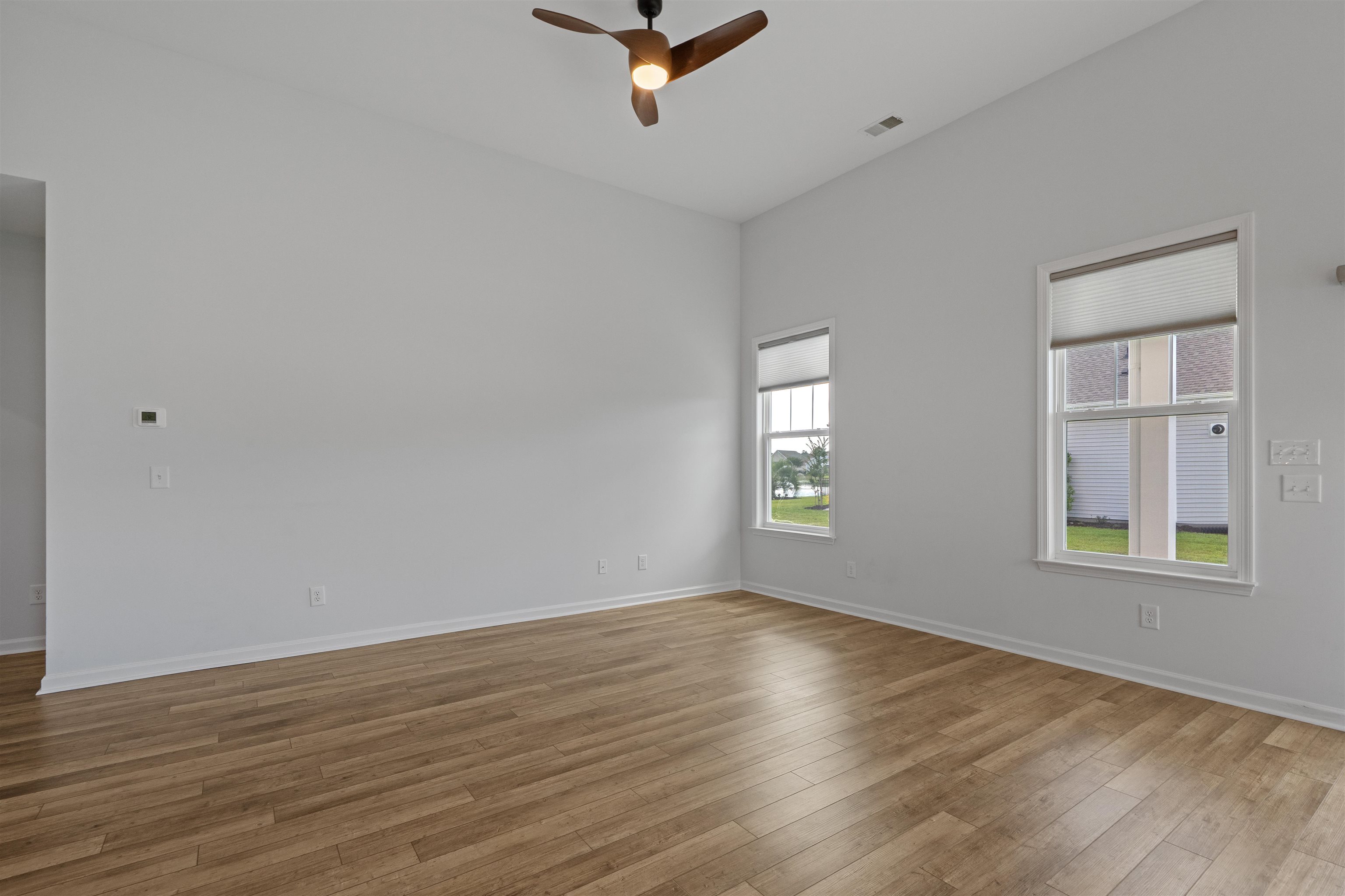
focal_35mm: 16
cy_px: 448
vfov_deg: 73.7
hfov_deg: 96.7
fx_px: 598
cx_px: 672
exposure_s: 1/15
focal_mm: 16
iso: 640
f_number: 8
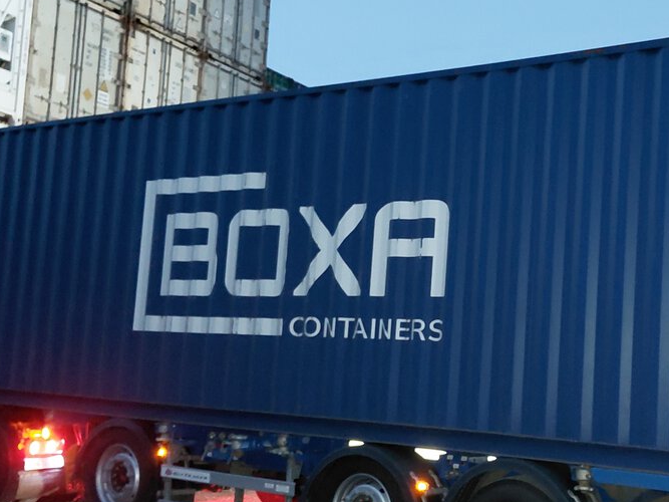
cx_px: 486
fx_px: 1043
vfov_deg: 27.0
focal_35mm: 54
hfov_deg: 34.9
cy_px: 253
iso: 1600
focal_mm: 4.69
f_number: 1.8
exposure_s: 1/12.5
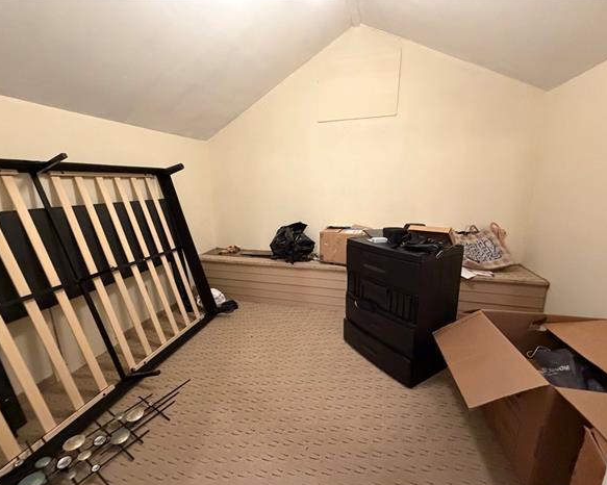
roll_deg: +1.4
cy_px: 245
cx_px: 294
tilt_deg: -12.7
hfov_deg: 96.8
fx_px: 269
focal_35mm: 15
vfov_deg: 84.0
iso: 800
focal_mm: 2.22
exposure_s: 1/60
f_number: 2.2
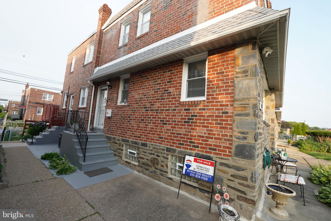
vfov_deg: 74.7
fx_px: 145
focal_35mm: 16
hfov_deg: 97.6
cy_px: 110
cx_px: 166
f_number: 5
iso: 100
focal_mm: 10.5
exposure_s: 1/100
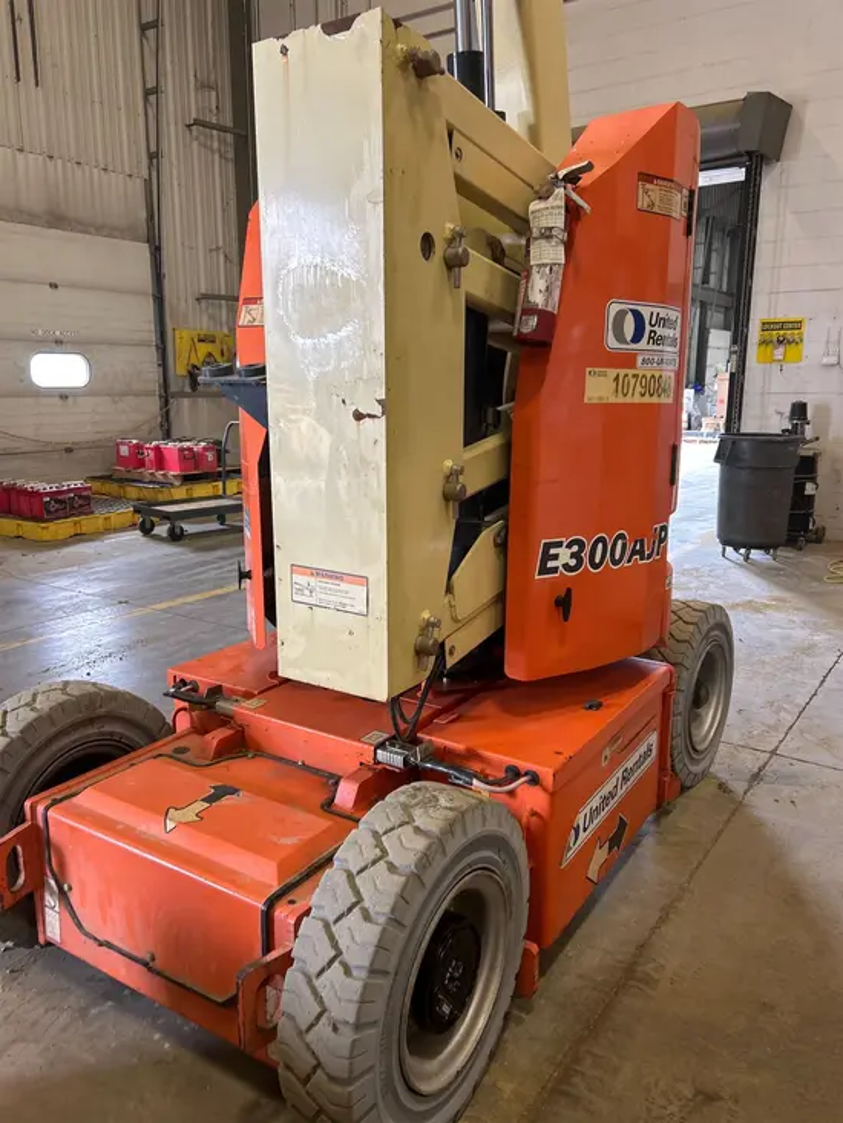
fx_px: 844
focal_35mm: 26
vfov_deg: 67.3
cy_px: 562
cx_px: 422
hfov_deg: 53.1
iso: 80
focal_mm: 5.7
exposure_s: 1/60
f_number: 1.5
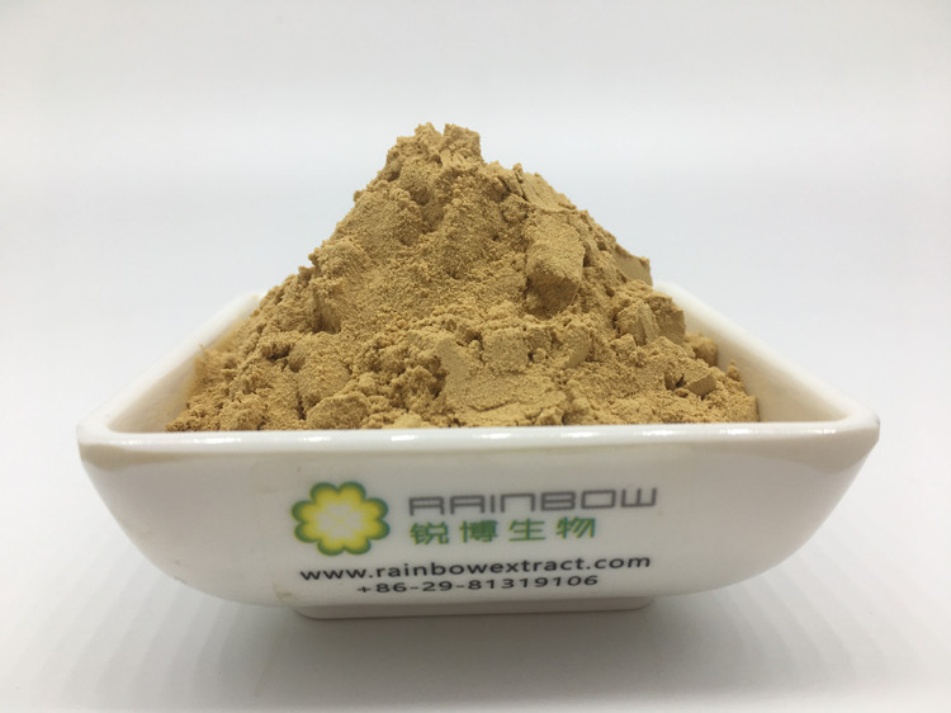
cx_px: 476
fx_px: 796
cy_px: 356
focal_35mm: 29
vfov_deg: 48.2
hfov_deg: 61.7
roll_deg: +0.4
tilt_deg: -15.7
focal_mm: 4.15
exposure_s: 1/305
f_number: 2.2
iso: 25
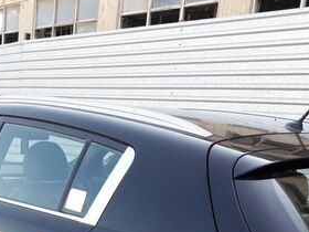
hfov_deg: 28.5
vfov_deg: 21.1
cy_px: 256
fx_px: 589
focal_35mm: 66
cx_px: 47
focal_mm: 3.7
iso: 40
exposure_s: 1/176
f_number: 1.9
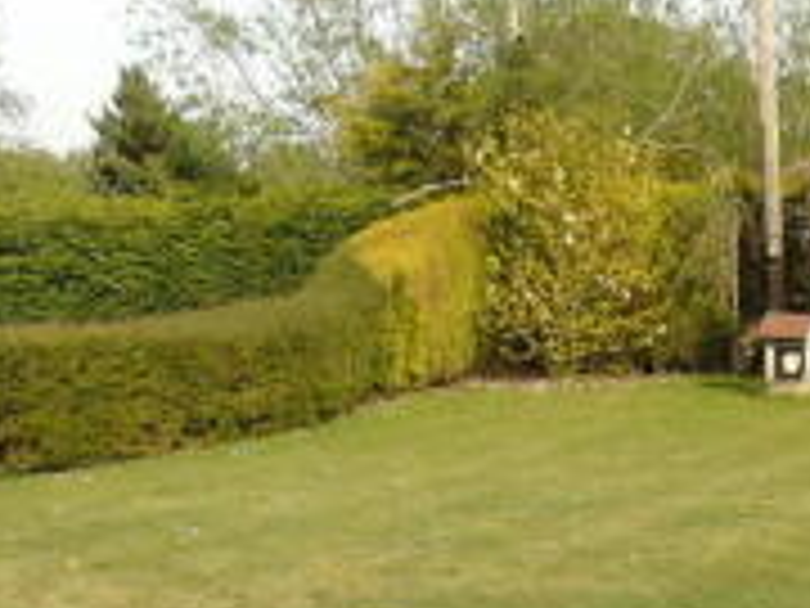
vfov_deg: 17.8
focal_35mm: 81
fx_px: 1895
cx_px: 574
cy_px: 610
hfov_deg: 23.9
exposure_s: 1/320
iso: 80
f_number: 3.4
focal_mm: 4.4
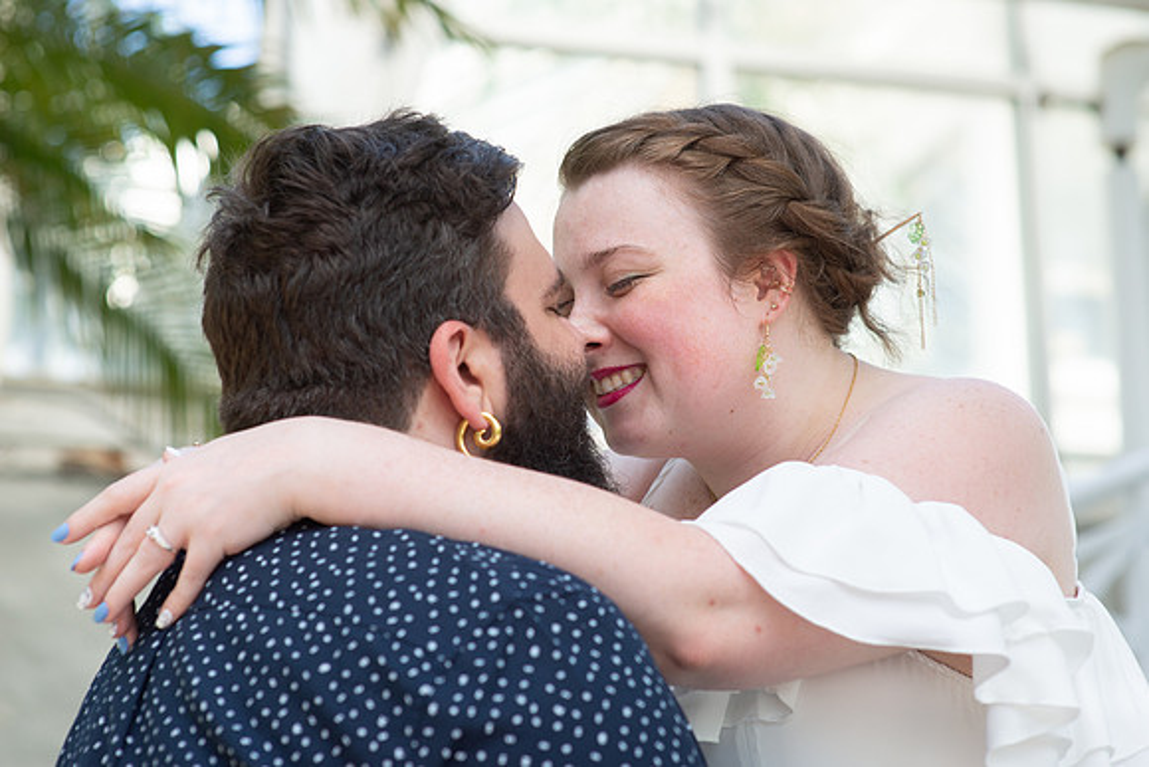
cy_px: 365
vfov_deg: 15.4
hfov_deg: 22.8
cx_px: 602
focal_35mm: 89
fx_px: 2843
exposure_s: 1/320
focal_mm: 85
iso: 400
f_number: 3.5
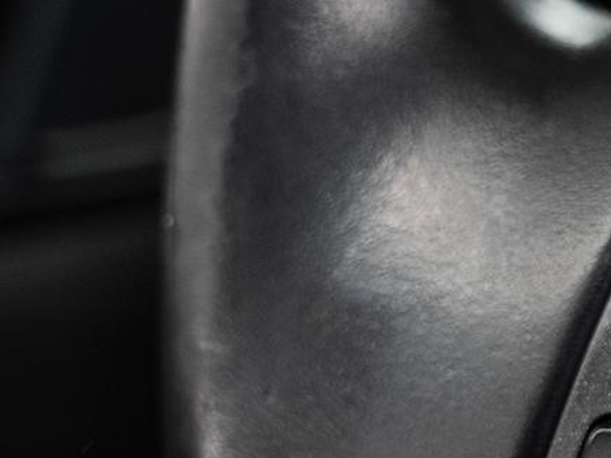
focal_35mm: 88
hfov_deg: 19.6
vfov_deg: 16.7
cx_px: 891
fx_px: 1553
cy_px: 357
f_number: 3.5
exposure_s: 1/40
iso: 800
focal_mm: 24
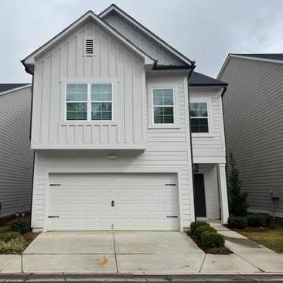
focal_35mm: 29
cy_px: 140
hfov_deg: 55.1
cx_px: 110
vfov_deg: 55.6
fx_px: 268
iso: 80
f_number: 1.78
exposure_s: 1/5814
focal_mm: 6.76
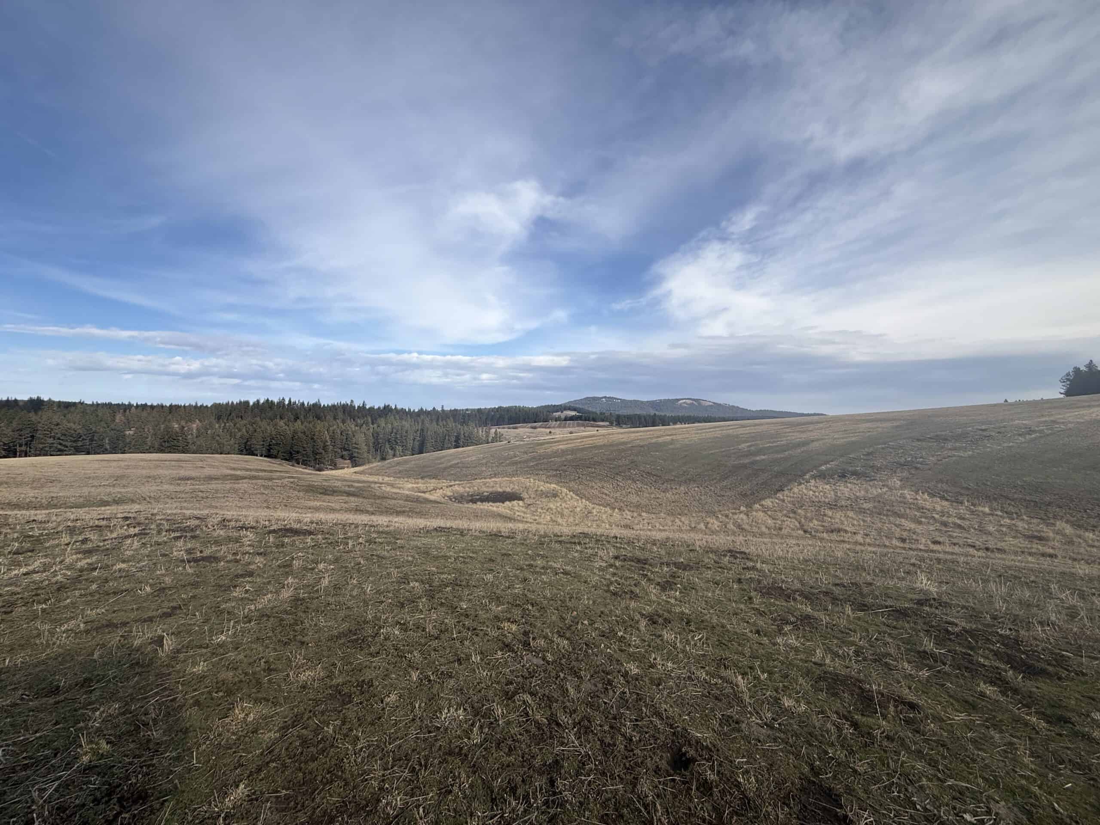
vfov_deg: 85.7
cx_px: 550
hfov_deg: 102.1
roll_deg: -1.5
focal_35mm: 14
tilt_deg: +0.7
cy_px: 412
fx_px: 445
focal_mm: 2.22
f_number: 2.2
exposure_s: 1/2092
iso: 50
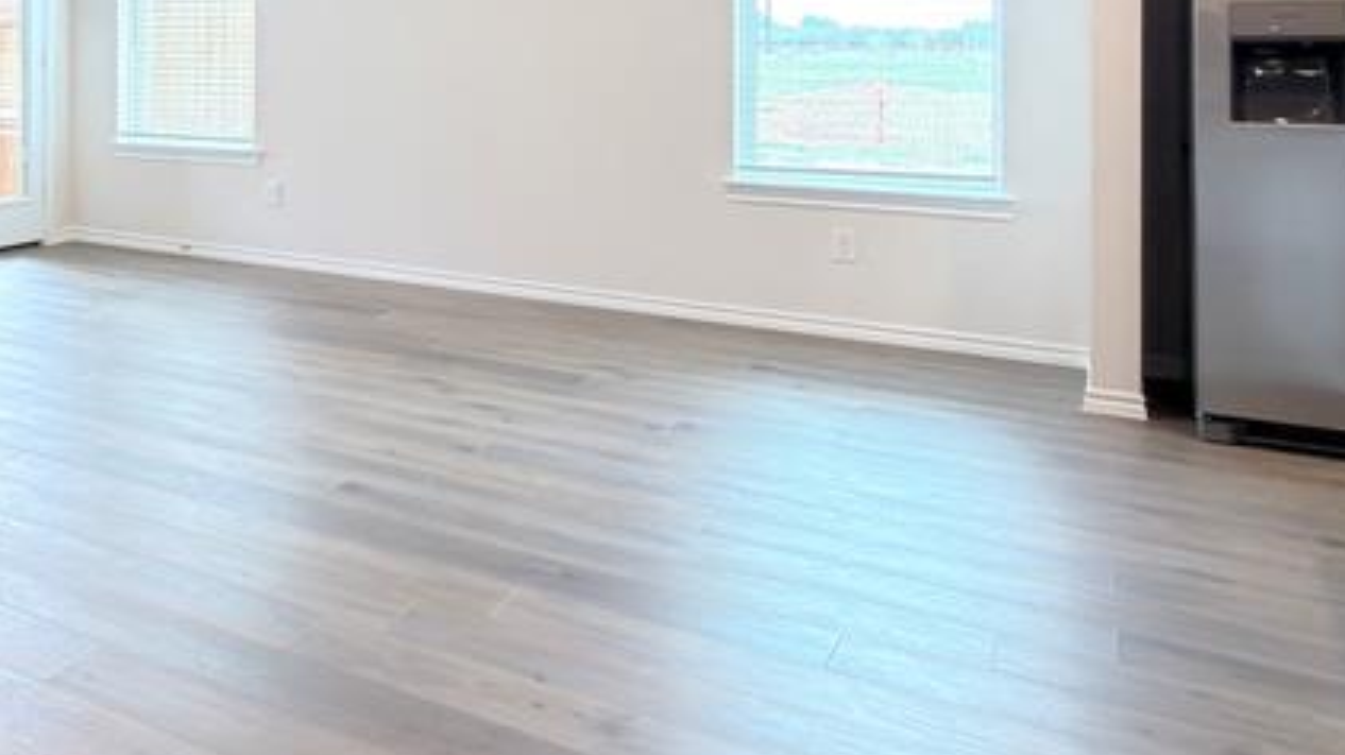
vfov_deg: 30.2
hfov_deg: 46.4
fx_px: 1319
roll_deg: +1.2
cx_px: 38
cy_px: 41
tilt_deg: -0.4
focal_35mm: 37
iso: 160
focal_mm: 2.22
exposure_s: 1/30
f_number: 2.2
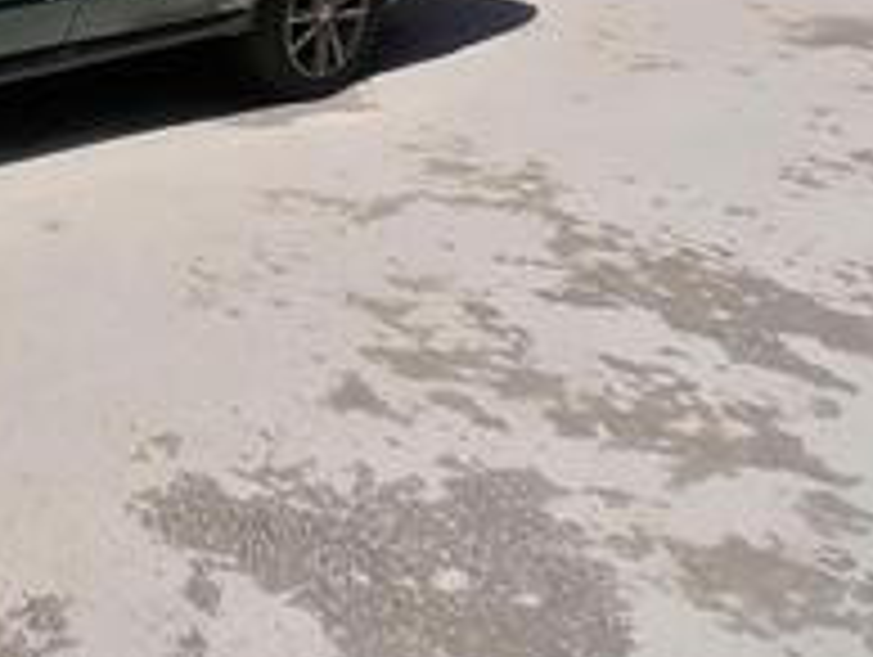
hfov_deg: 30.2
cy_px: -191
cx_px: -94
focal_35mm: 57
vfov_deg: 22.9
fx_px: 1439
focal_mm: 2.84
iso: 50
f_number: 2.4
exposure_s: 1/907
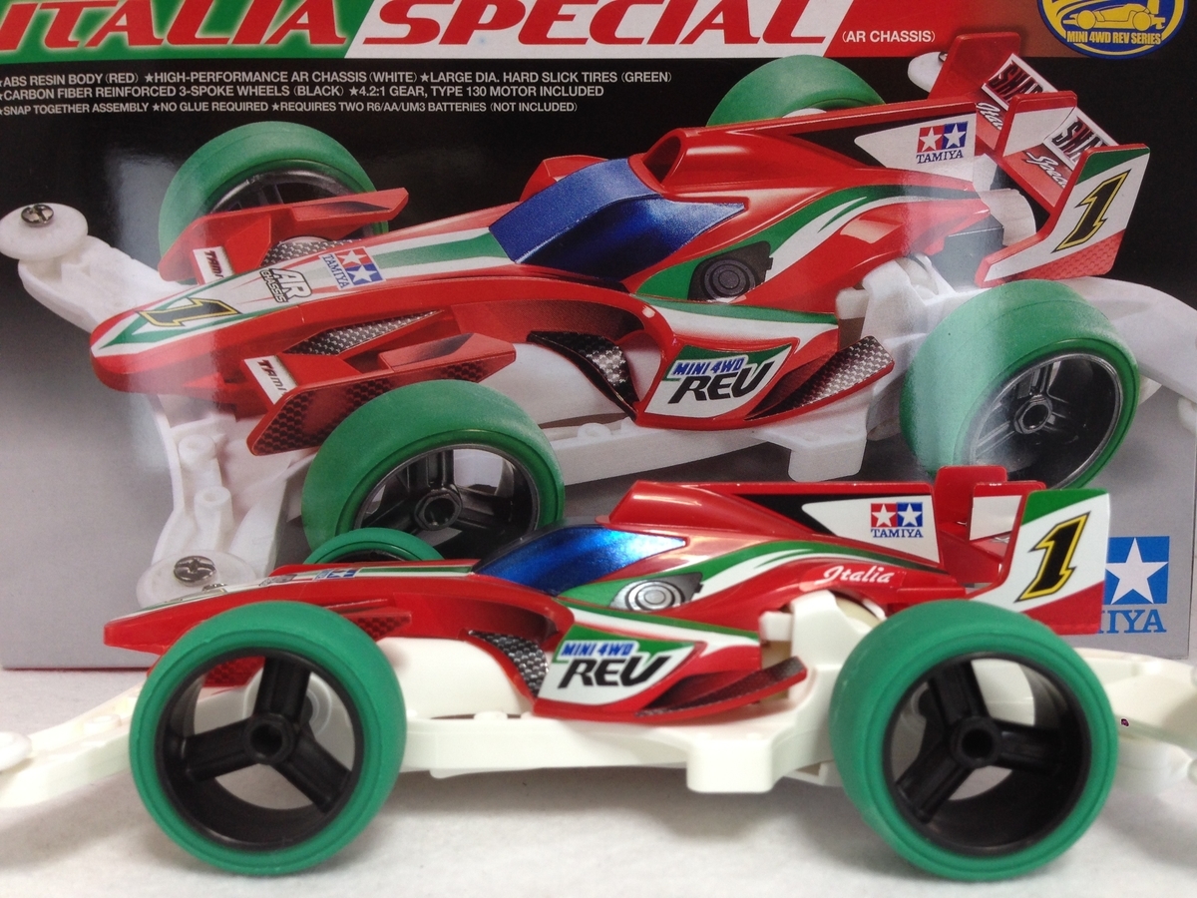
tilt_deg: -1.8
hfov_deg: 55.4
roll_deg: +0.0
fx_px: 1141
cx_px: 598
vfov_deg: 42.9
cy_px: 449
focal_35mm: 33
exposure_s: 1/20
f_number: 2.4
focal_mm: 4.12
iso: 64
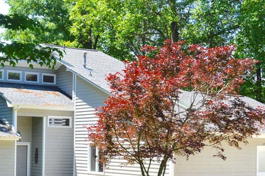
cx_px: 55
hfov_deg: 29.1
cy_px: 138
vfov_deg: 19.8
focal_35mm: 68
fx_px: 500
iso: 400
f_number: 10
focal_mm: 26
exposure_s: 1/200
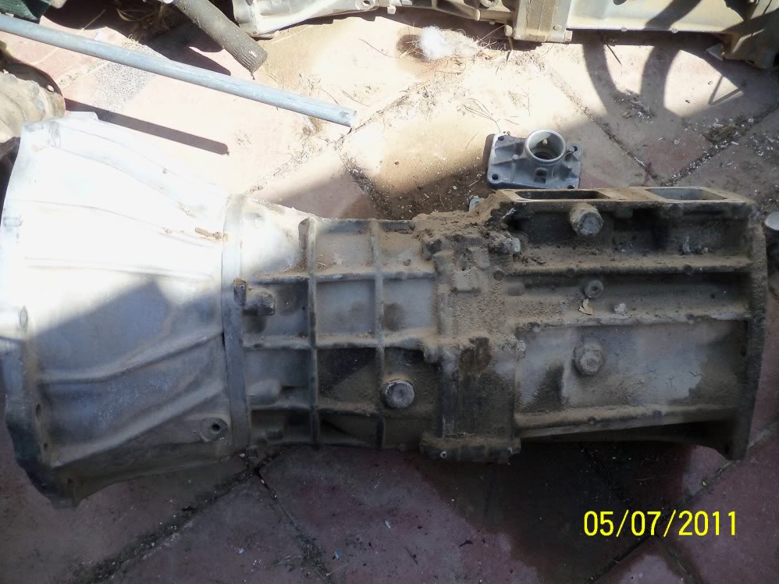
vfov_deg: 36.8
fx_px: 877
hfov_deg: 47.9
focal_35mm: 39
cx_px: 383
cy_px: 297
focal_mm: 6.3
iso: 200
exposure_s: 1/250
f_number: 3.5
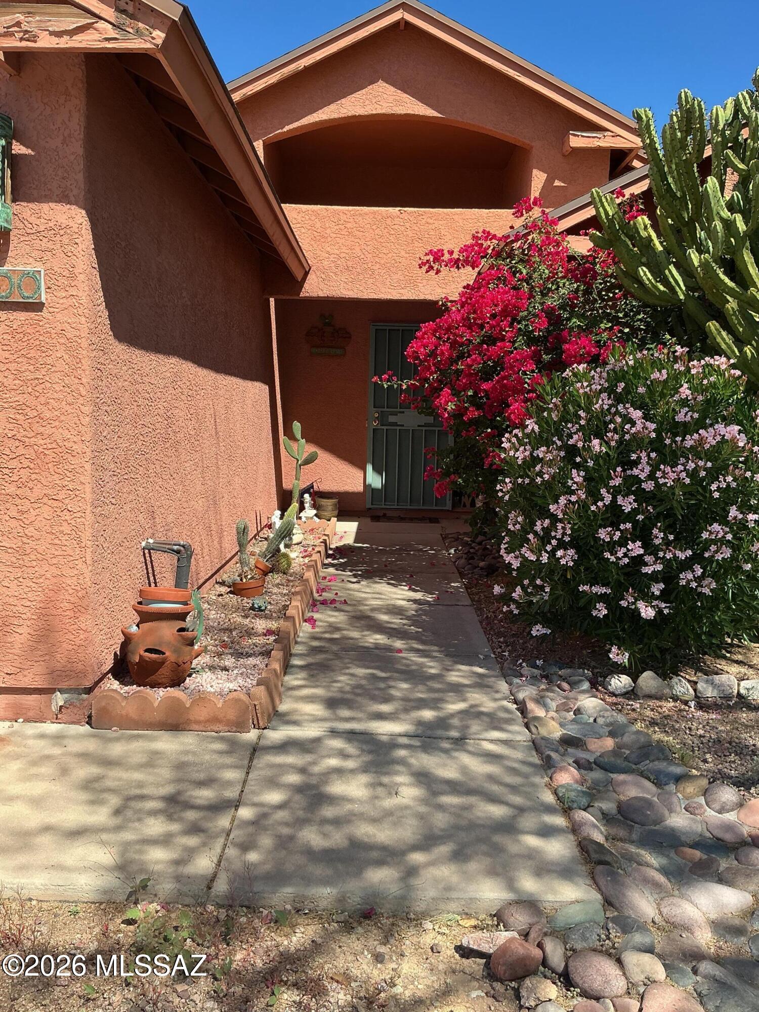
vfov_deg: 61.7
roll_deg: -1.4
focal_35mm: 29
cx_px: 380
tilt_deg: -6.9
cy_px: 506
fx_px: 848
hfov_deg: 48.2
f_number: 1.8
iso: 25
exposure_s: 1/1035
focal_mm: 3
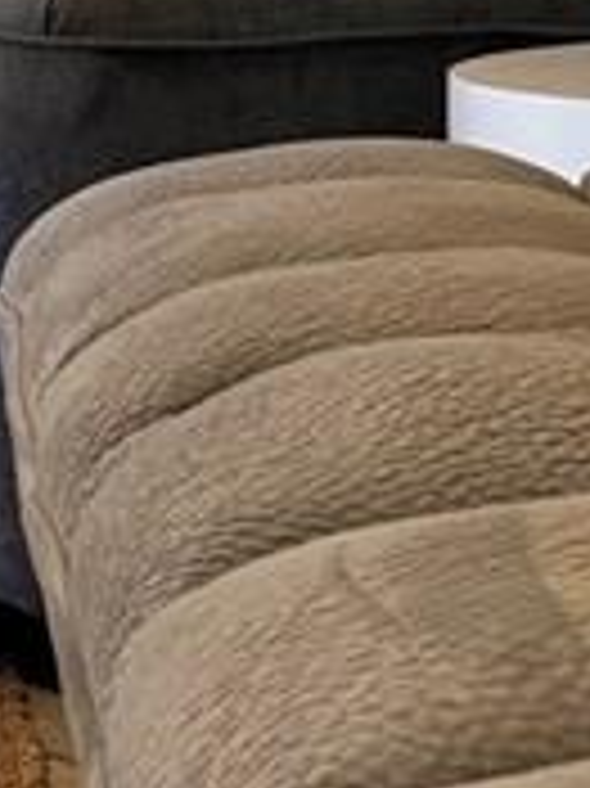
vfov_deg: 11.8
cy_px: -32
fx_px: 3754
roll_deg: +3.7
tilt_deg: -3.5
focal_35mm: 165
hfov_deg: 8.0
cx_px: -1013
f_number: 1.78
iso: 250
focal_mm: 6.76
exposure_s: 1/60
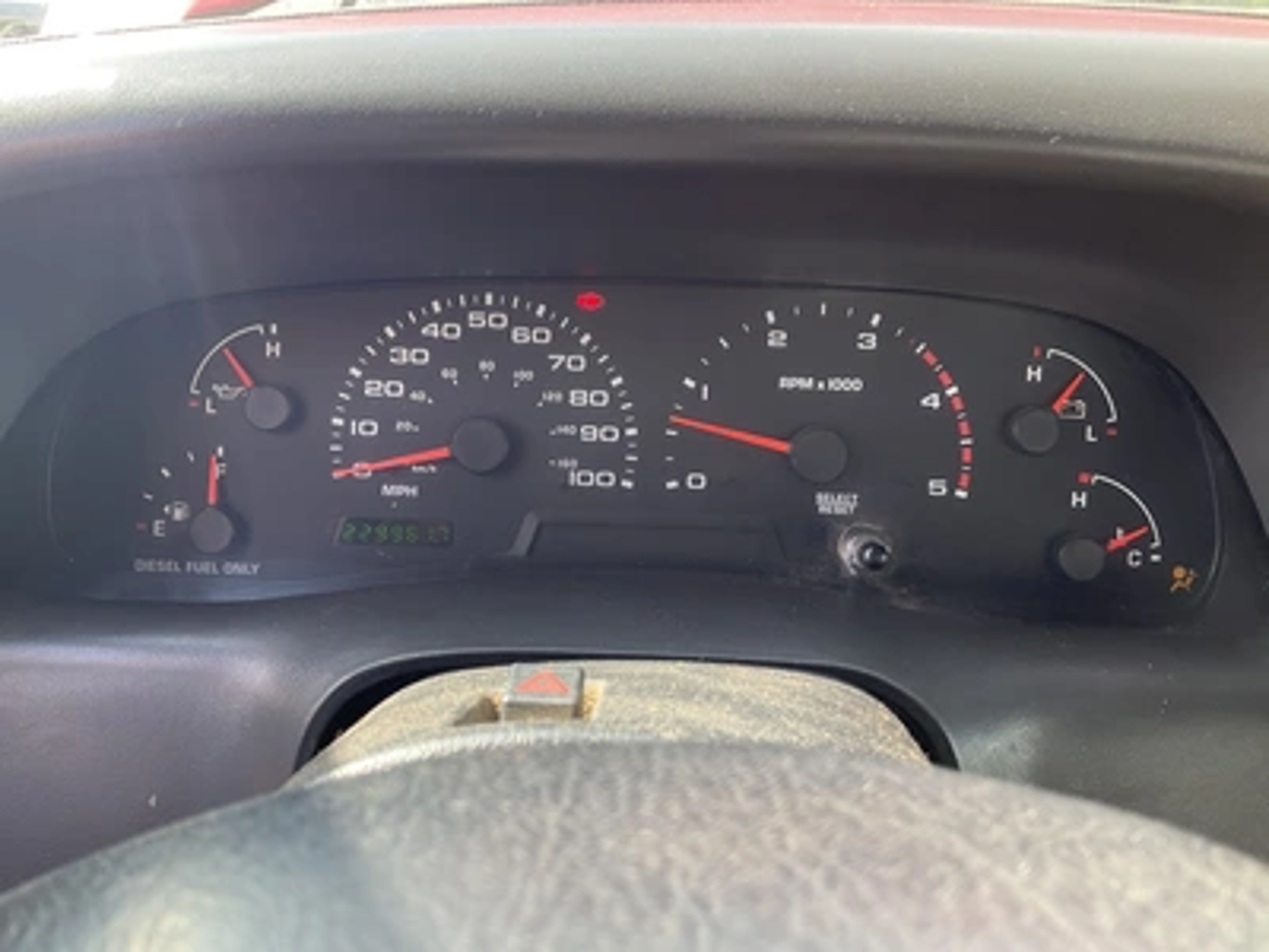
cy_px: 476
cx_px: 634
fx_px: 1063
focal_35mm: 29
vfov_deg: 48.2
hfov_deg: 61.7
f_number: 1.8
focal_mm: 3
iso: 32
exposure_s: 1/122
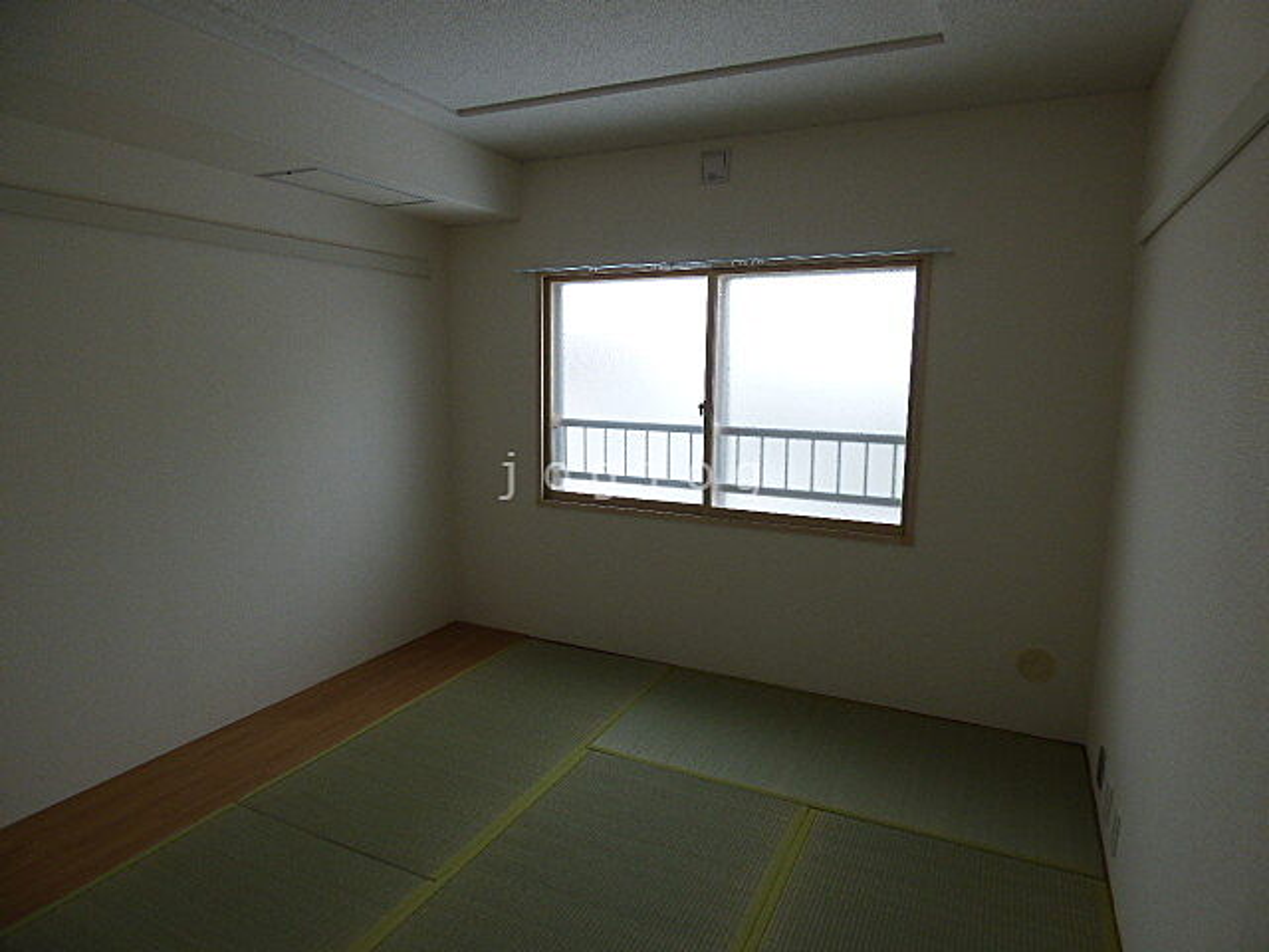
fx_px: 733
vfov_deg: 66.0
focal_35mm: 20
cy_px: 476
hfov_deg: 81.7
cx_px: 634
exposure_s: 1/160
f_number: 2.8
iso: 100
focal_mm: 3.58
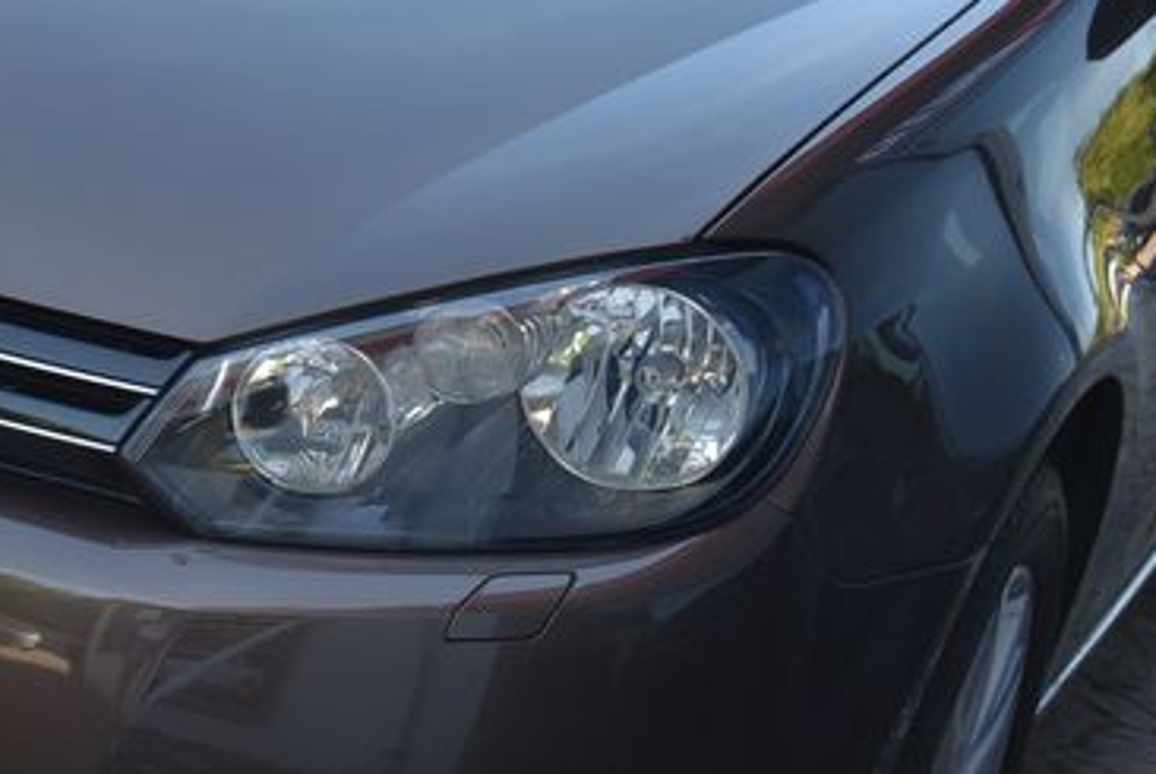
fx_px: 3954
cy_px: 202
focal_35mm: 123
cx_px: 136
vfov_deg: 11.2
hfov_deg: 16.4
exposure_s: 1/160
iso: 500
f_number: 6.3
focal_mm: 44
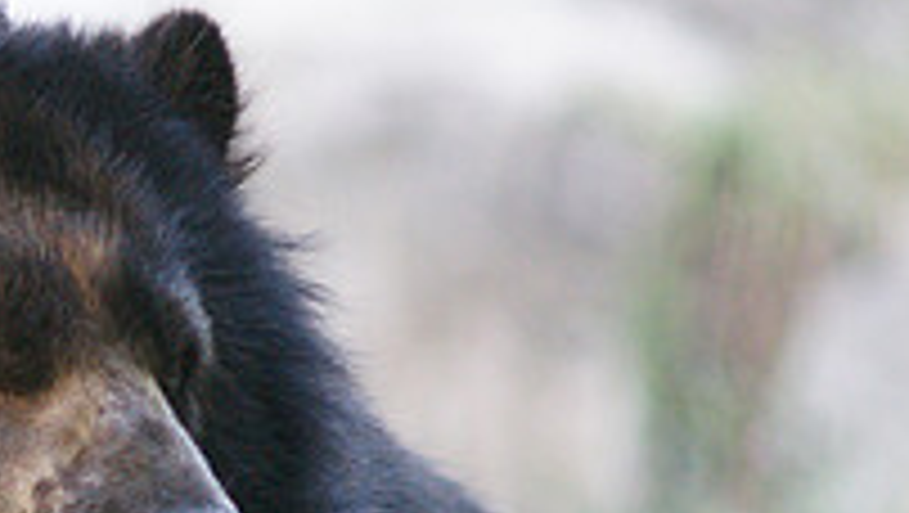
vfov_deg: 1.3
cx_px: -72
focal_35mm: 948
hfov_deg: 2.3
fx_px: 22868
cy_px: 668
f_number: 4
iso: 1600
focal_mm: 210
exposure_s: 1/250
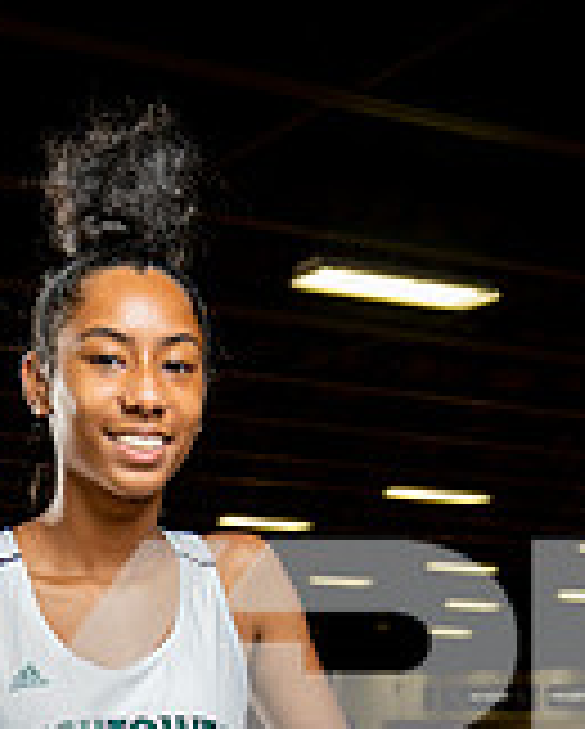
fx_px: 1685
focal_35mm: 78
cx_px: 176
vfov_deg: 21.6
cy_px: 999
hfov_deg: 19.6
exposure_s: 1/250
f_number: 4.5
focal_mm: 30
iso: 400
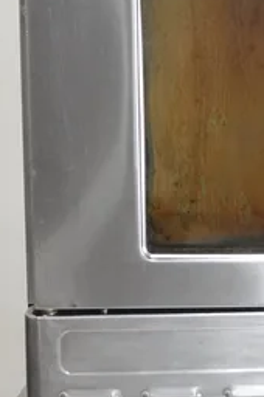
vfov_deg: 15.1
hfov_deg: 9.9
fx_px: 1489
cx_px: 348
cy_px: 47
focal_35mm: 135
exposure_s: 1/50
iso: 1000
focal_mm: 16.86
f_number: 4
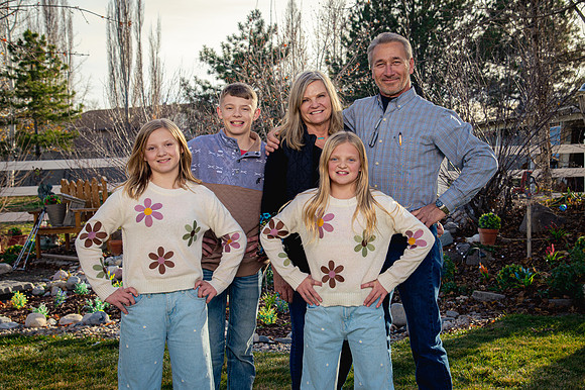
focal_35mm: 55
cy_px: 195
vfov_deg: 24.7
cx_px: 318
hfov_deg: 36.4
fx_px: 888
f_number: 8
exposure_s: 1/250
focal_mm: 50
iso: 500
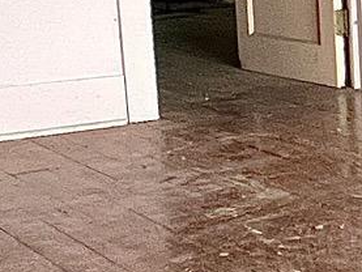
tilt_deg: -9.5
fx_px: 1004
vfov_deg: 15.4
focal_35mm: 96
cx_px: 751
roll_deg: -0.6
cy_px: 78
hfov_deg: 15.6
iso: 250
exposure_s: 1/62
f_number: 1.8
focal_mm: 1.57
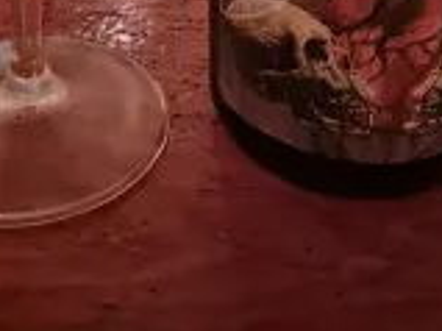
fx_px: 740
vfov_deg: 20.6
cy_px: -197
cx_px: 186
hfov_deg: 33.2
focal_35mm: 58
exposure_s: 1/24
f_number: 1.8
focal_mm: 5.4
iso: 1600
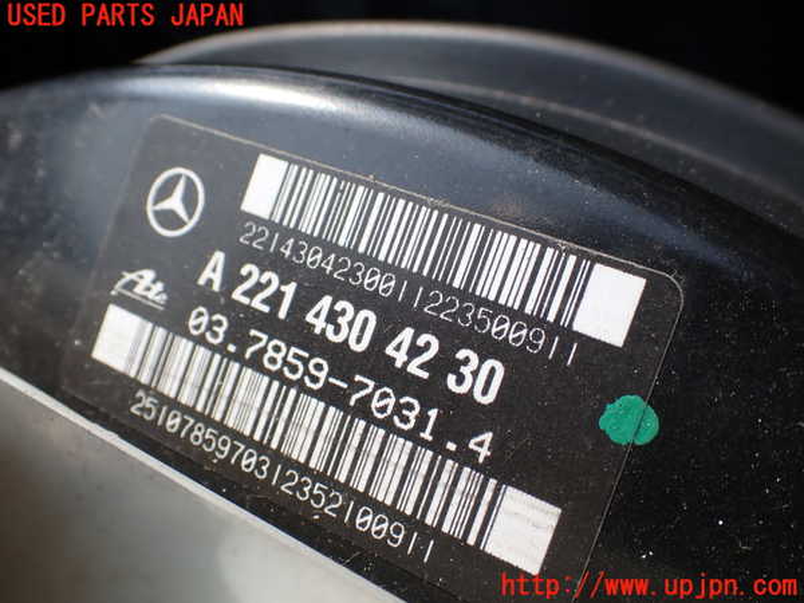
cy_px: 302
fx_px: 883
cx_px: 402
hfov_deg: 49.0
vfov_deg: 37.7
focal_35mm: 38
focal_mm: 6.83
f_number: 3.5
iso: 100
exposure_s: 1/500
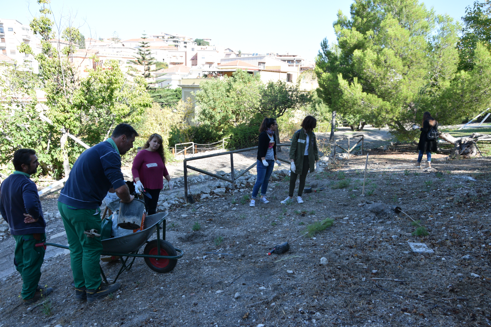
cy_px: 164
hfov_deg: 67.4
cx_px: 246
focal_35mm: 27
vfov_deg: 47.9
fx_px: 368
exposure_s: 1/250
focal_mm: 18
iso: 400
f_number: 8
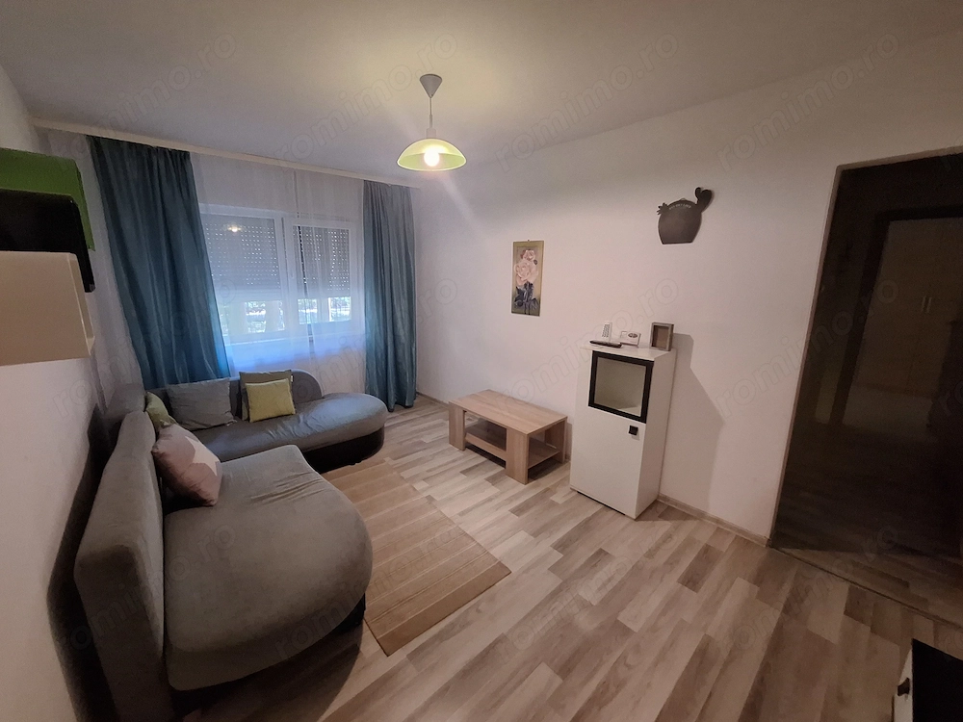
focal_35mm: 13
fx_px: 362
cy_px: 361
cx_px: 482
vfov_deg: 89.9
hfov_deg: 106.2
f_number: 2.2
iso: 500
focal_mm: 1.74
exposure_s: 1/20
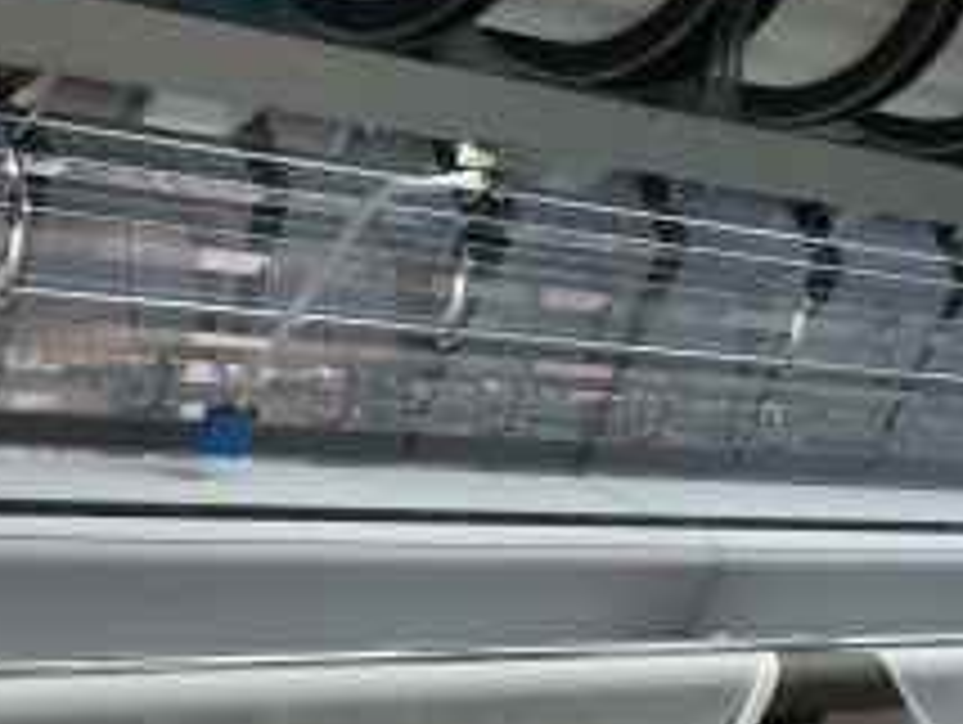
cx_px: 234
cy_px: 295
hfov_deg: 23.0
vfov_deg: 17.6
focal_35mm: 84
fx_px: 2339
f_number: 2.2
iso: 80
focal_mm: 4.12
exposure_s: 1/33
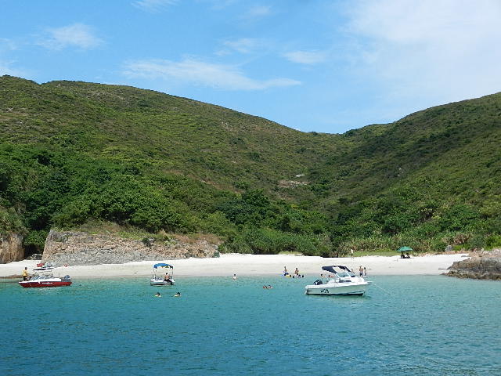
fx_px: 868
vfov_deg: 24.4
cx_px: 250
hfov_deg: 32.2
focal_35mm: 60
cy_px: 188
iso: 160
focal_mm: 10.9
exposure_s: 1/1250
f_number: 4.5
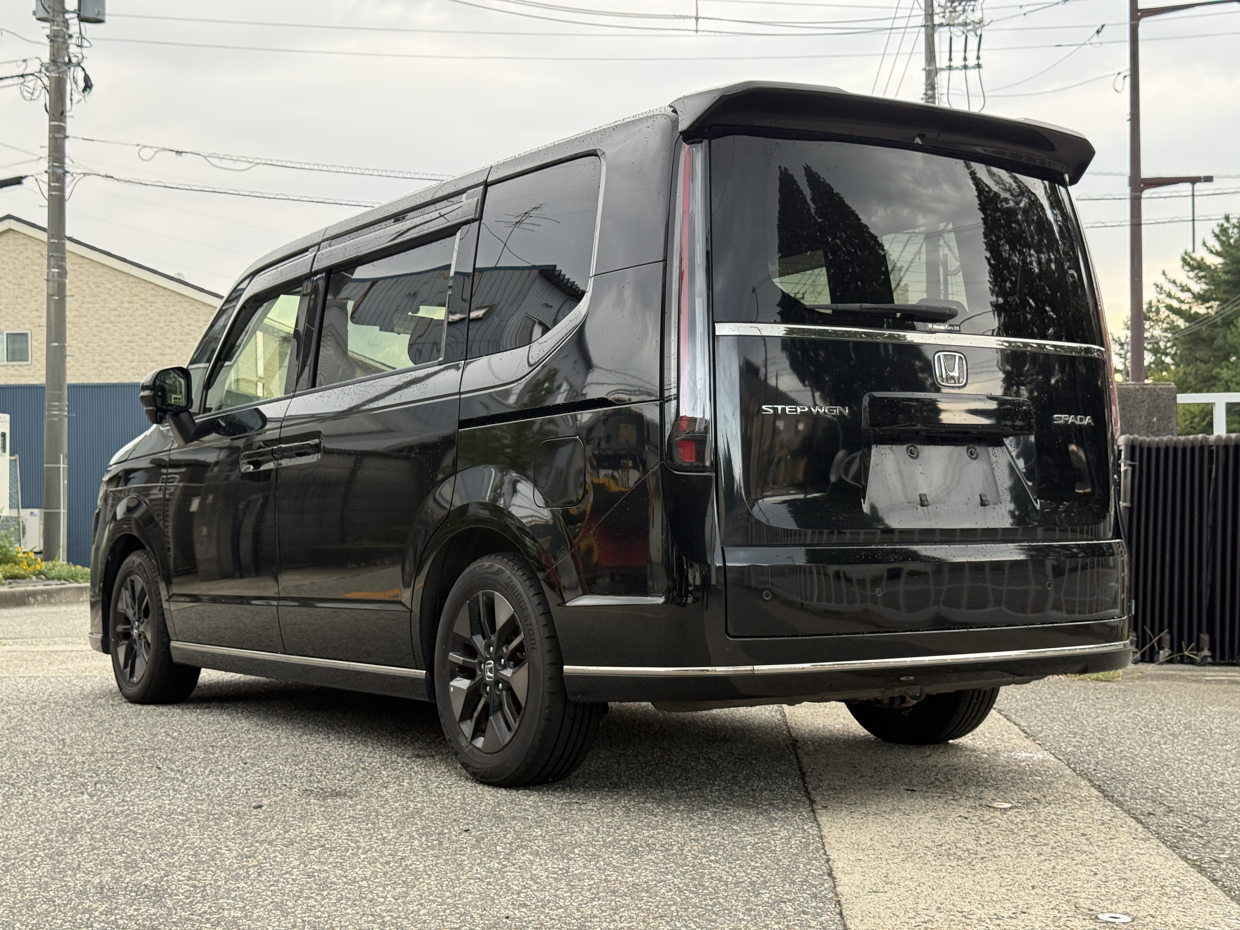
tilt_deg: +1.5
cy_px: 465
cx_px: 620
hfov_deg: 39.7
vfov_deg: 30.3
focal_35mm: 48
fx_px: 1719
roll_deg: +0.4
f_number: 1.78
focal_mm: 6.76
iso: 100
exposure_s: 1/117
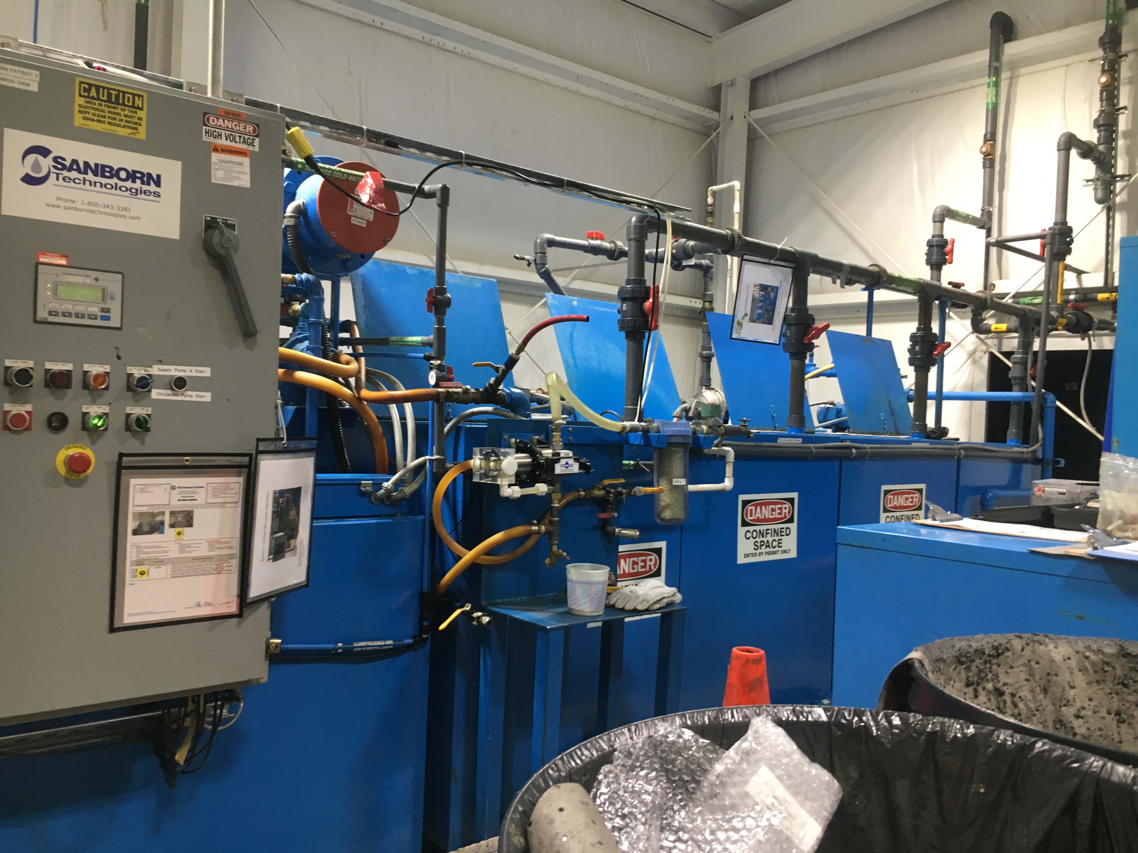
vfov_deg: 48.2
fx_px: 953
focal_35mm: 29
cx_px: 569
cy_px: 426
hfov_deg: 61.7
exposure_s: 1/30
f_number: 2.2
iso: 80
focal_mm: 4.15
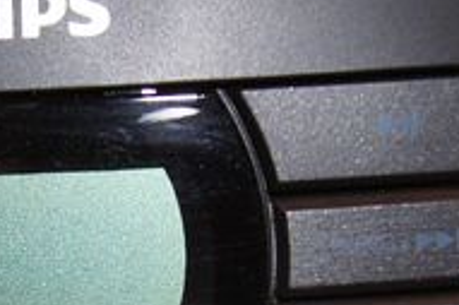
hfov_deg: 10.0
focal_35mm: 204
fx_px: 2599
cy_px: 375
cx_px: 36
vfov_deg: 6.7
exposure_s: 1/60
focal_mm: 26
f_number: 7.1
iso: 400
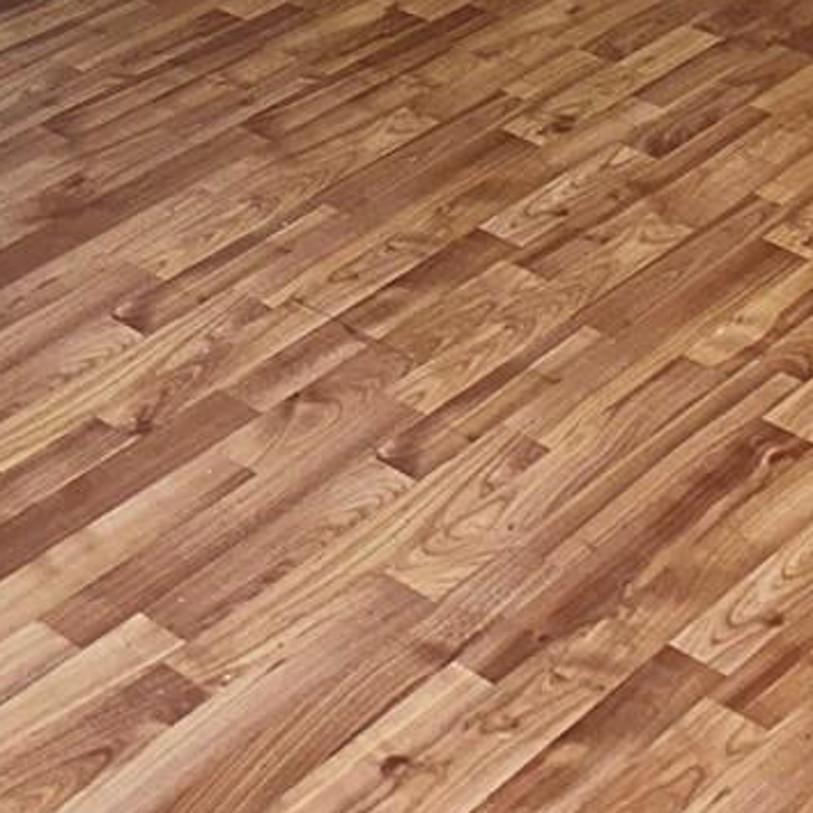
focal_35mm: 96
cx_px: 505
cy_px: -482
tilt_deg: -14.1
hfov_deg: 18.1
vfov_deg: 16.2
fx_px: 2551
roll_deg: +0.7
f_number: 1.78
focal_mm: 6.86
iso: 125
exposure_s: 1/120
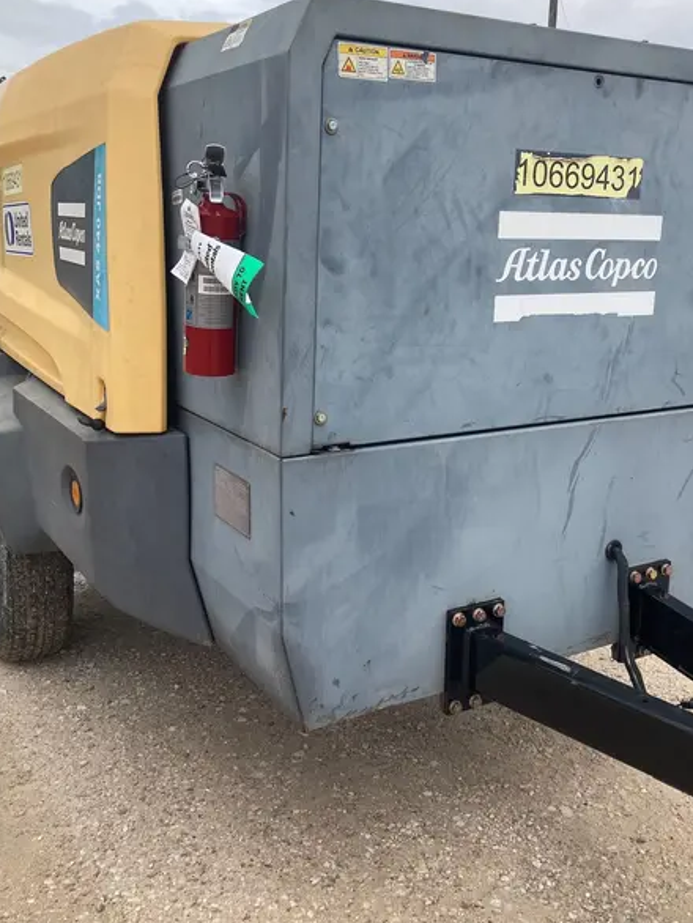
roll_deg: -2.3
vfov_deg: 52.6
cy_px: 442
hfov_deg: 40.7
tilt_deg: -12.1
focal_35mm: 35
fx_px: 934
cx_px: 376
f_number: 1.8
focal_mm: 3.99
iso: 32
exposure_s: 1/1869
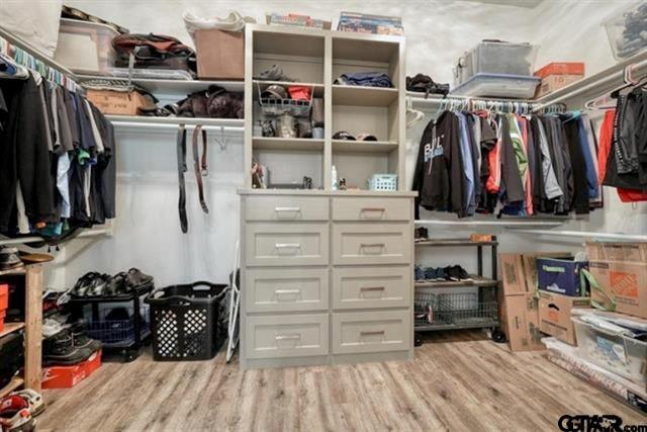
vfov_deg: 77.4
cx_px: 324
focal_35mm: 15
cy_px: 216
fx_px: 270
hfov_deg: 100.4
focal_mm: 15
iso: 1250
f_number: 8
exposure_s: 1/2.5
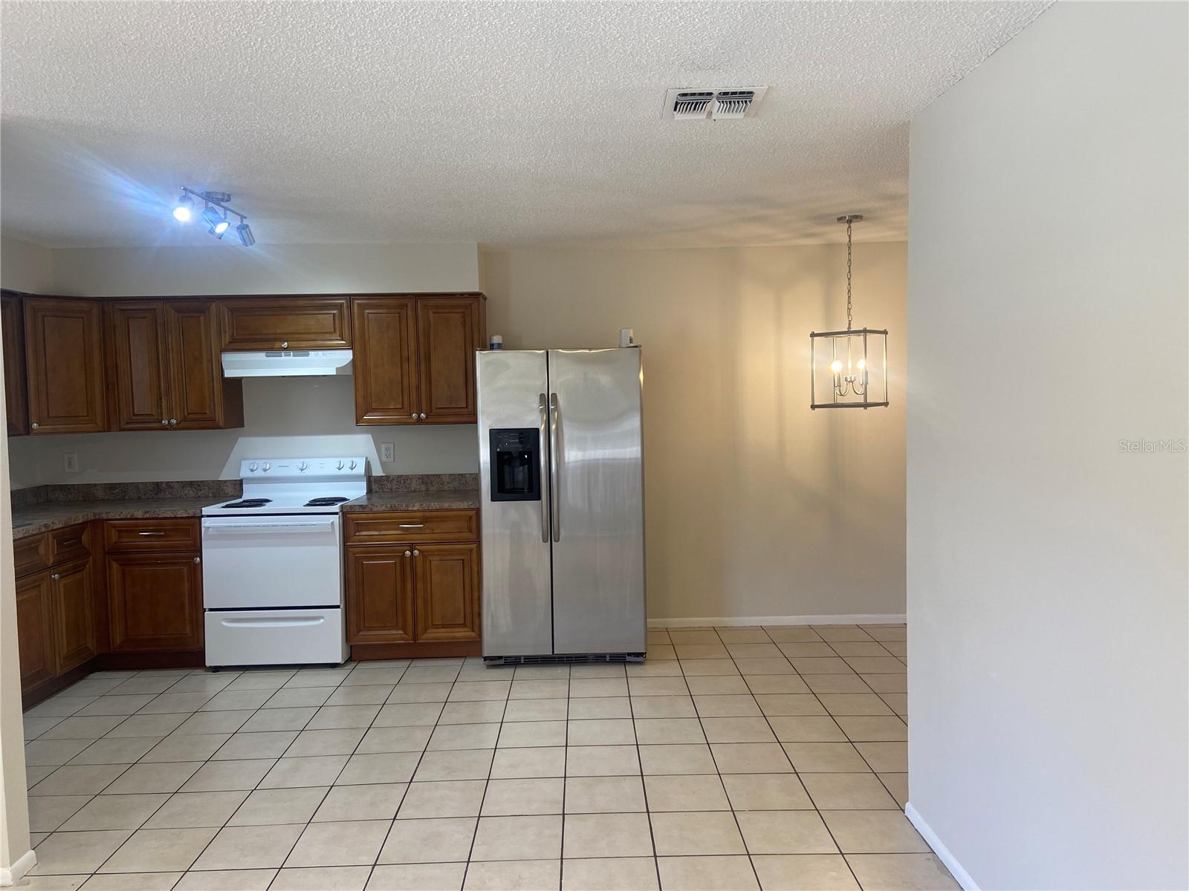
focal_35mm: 26
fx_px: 893
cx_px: 594
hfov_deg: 67.3
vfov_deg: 53.1
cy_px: 446
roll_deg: +1.4
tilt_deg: -3.3
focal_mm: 4.25
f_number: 1.8
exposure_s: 1/60
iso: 64
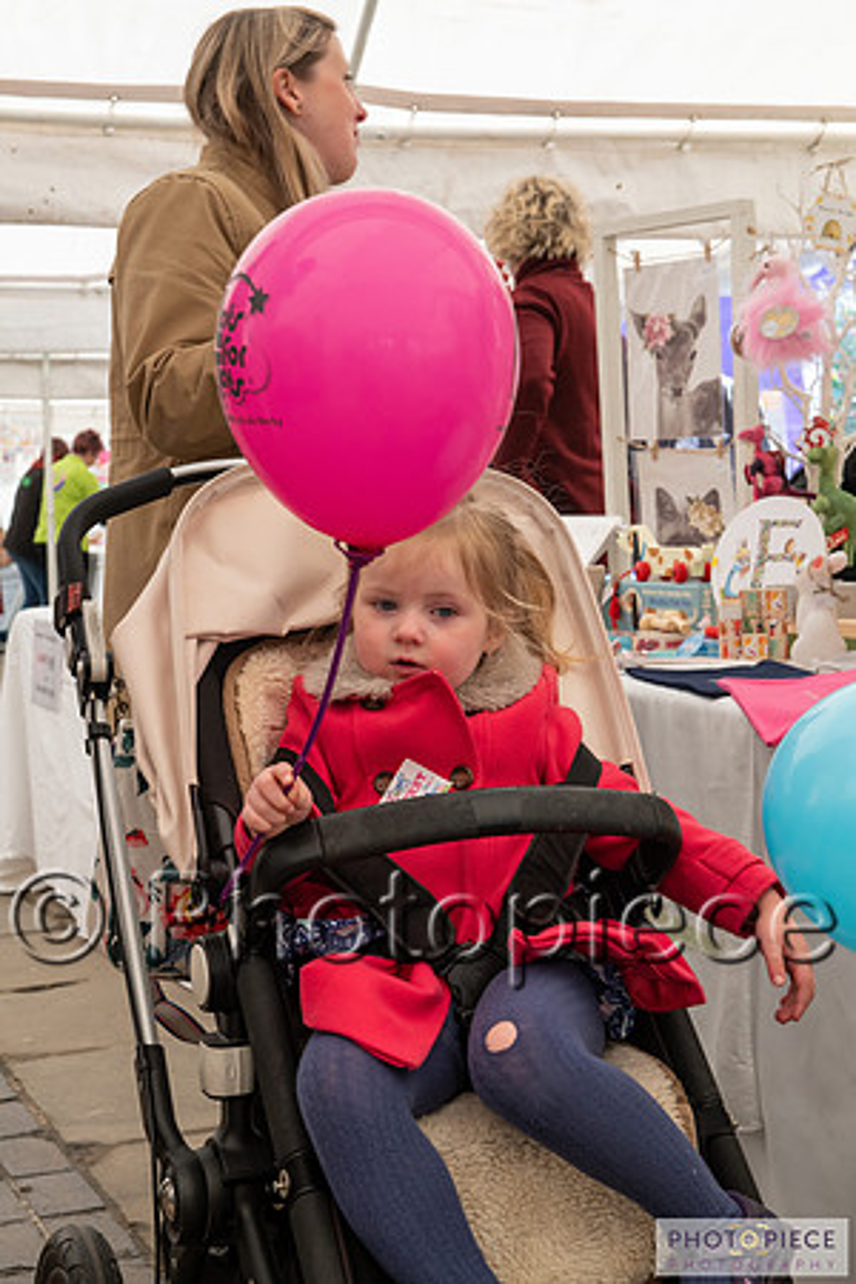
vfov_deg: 33.4
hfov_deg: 22.6
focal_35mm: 60
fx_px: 2140
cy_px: 642
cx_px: 428
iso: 640
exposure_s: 1/200
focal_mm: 60
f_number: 9
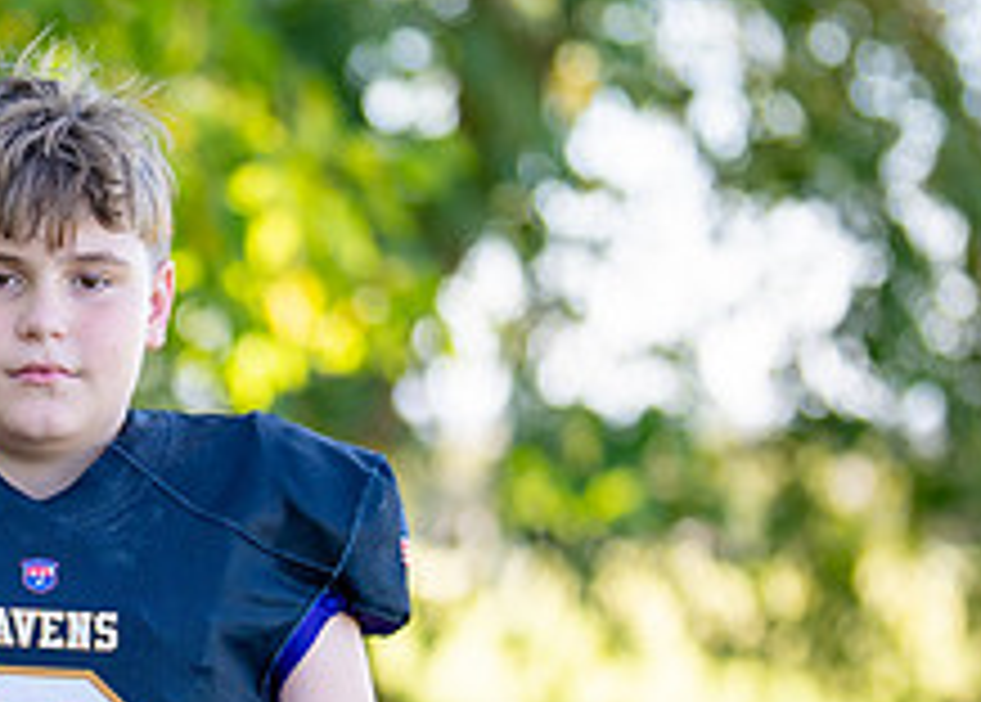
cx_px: 45
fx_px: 4823
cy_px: 606
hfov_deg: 11.5
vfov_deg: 8.3
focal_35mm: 173
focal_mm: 50
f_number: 1.2
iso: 100
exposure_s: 1/1250
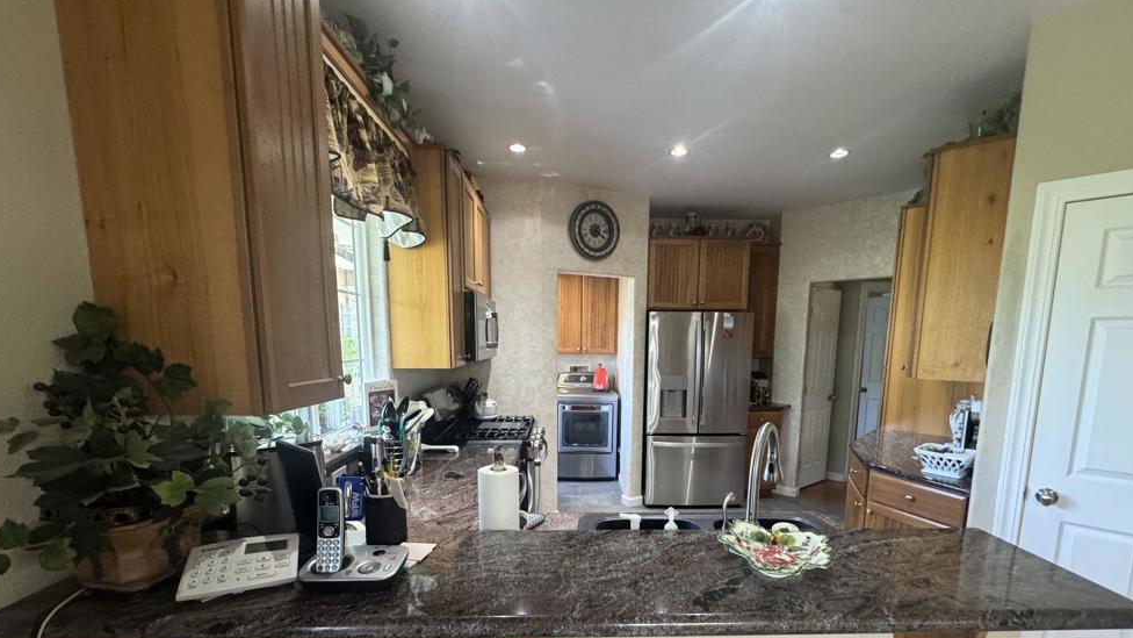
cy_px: 406
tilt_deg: -8.9
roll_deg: -0.6
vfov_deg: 65.9
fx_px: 481
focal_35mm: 16
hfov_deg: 99.4
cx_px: 579
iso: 320
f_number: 2.2
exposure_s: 1/60
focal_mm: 2.22
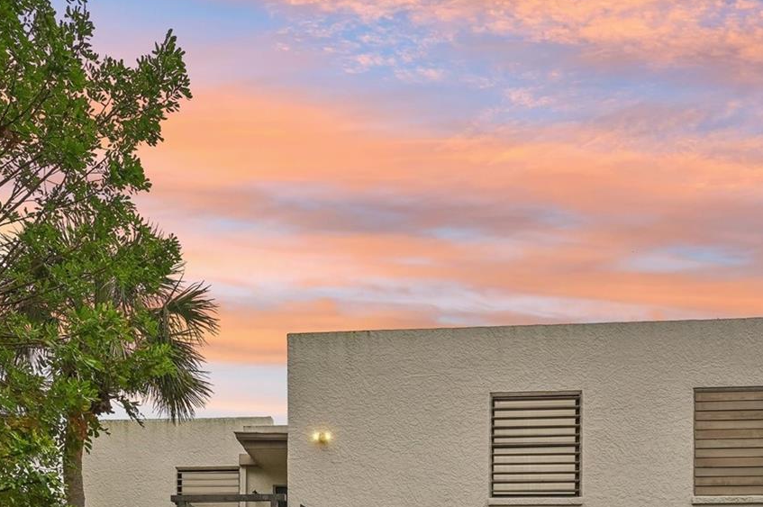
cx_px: 365
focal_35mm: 34
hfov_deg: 55.8
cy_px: 458
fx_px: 720
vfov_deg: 36.4
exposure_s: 1/400
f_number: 8
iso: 400
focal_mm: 18
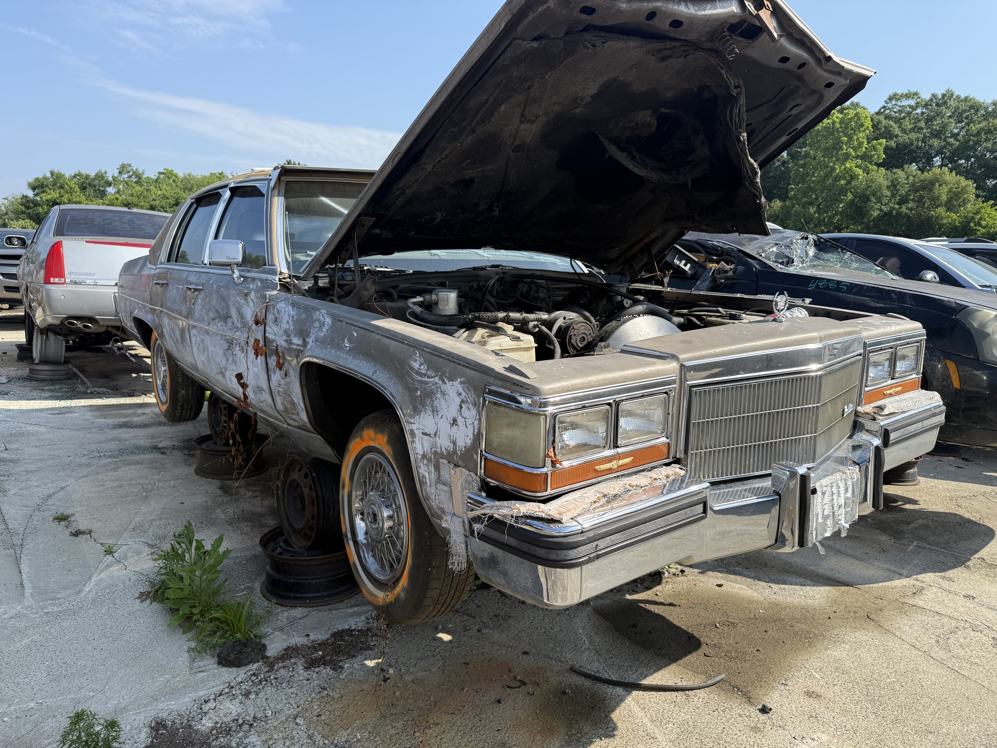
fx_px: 691
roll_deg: -1.5
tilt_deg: -8.2
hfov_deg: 71.6
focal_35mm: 24
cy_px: 374
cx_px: 498
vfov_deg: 56.8
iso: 80
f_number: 1.78
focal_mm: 6.76
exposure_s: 1/2525
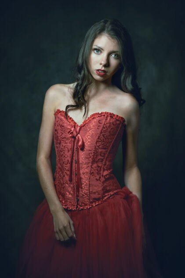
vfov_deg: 23.9
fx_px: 656
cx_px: 92
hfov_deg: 16.1
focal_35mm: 85
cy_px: 139
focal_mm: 85
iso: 320
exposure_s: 1/160
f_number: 1.8
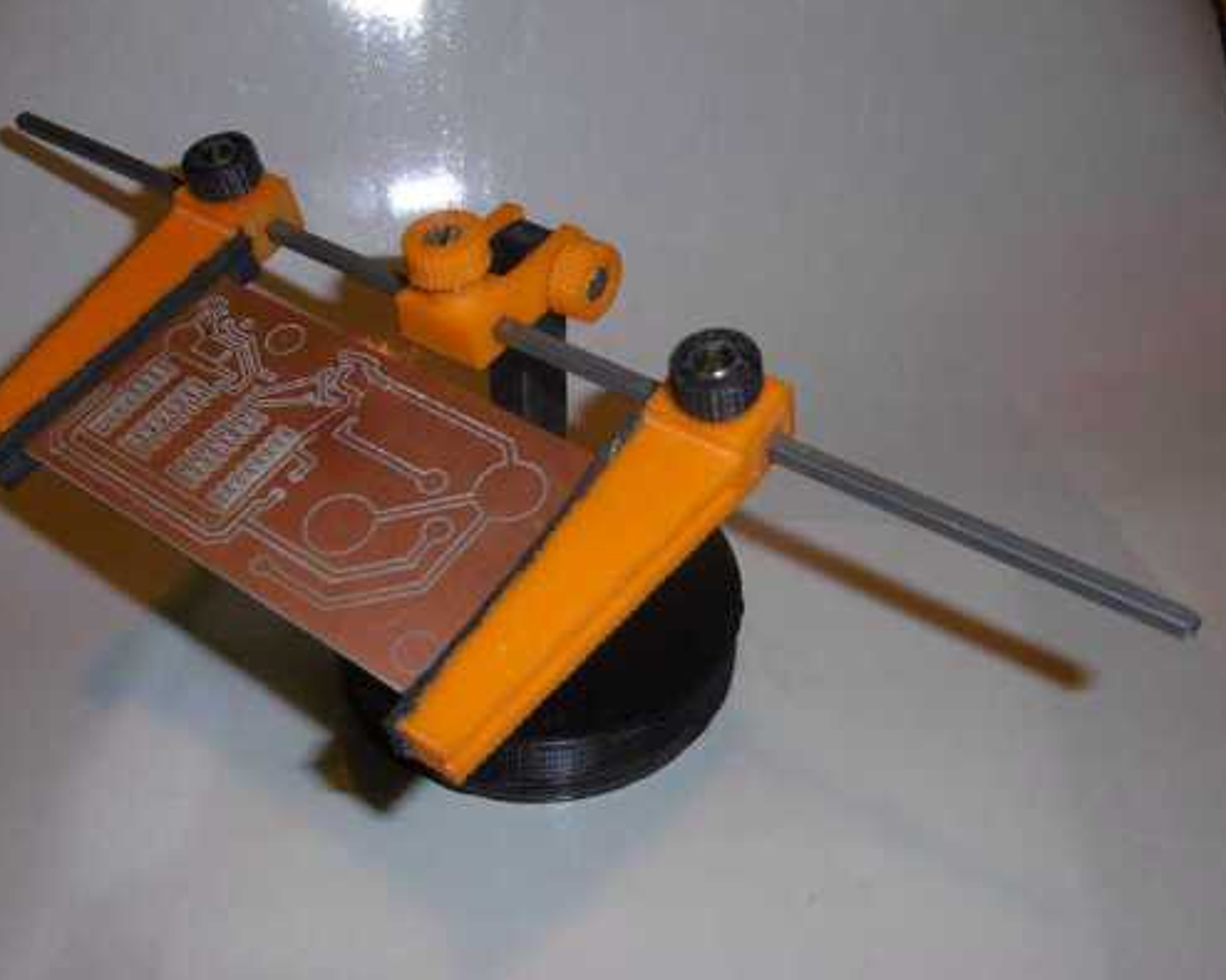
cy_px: 491
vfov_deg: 37.3
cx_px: 572
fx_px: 1451
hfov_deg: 45.8
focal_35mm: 40
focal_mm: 6.8
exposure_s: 1/125
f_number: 3.7
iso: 100
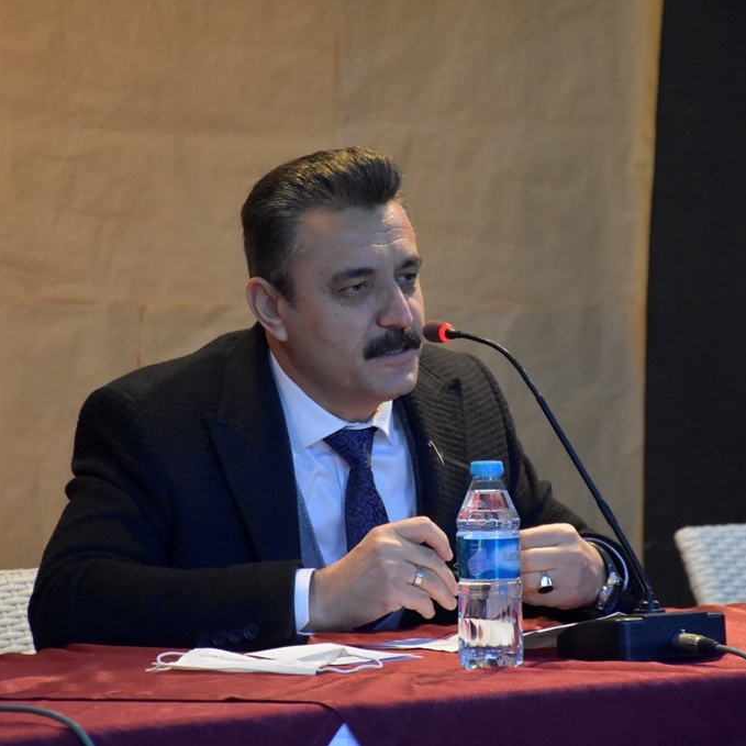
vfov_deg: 7.8
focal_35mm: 223
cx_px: 349
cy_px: 372
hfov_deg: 7.8
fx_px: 5437
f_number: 5.6
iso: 5000
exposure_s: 1/60
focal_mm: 116
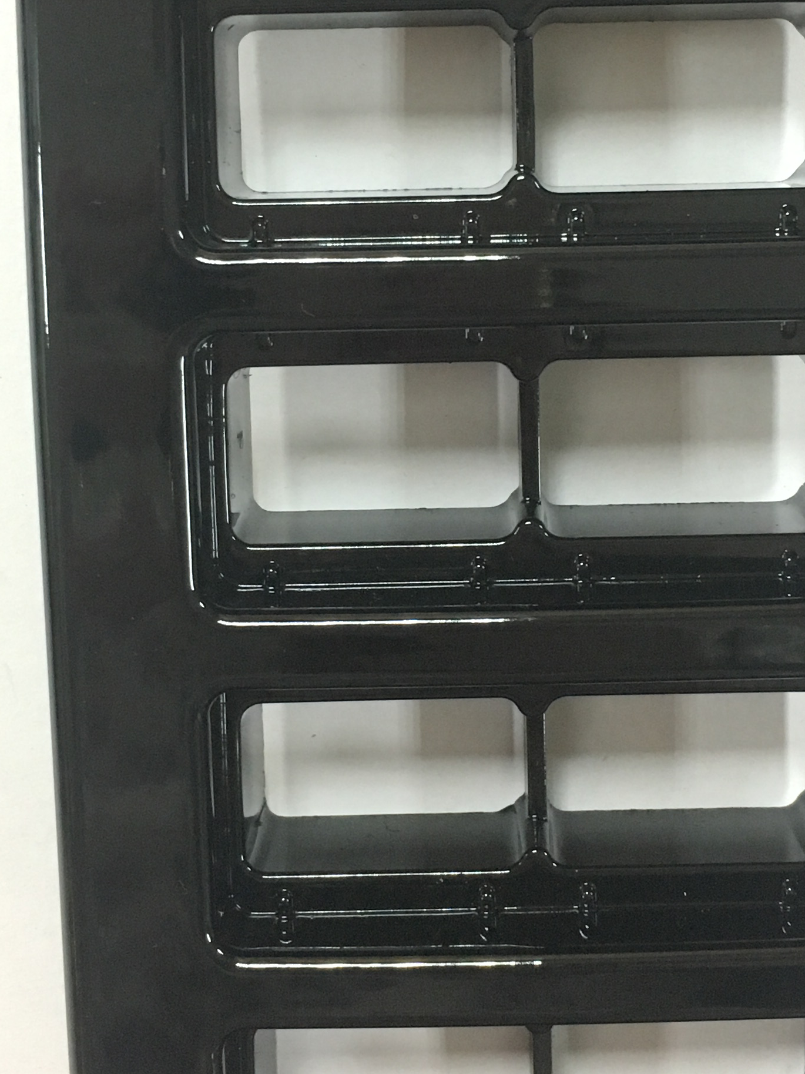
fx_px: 1985
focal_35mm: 64
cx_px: 471
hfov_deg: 22.9
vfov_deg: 30.1
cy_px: 383
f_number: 2.2
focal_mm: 4.15
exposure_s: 1/30
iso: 160
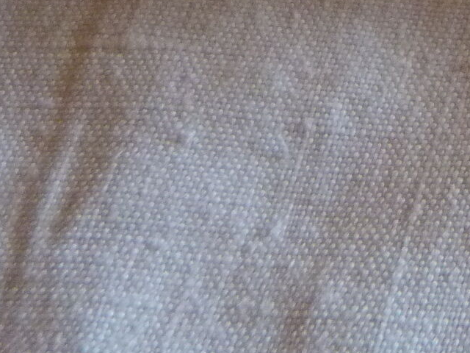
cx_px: 924
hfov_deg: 15.7
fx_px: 1358
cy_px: -338
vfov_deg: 13.0
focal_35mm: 100
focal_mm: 4.5
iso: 400
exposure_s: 1/60
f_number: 2.8
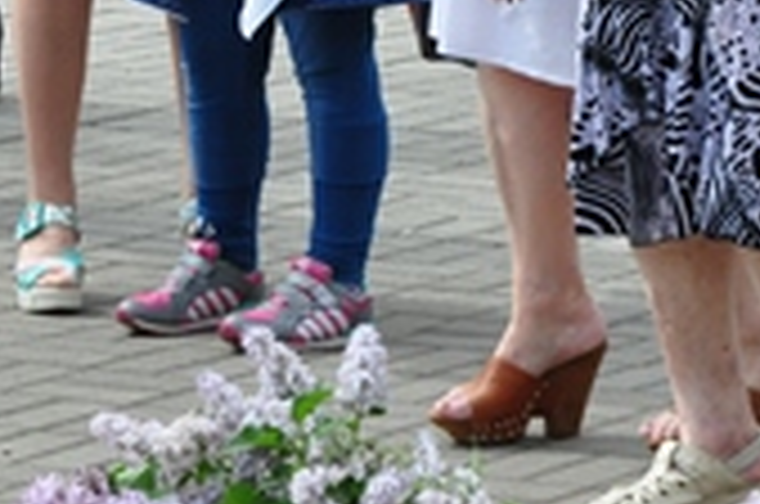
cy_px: -340
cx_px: 657
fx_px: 6975
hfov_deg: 6.2
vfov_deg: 4.1
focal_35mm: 331
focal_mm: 62
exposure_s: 1/800
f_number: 10
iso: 800
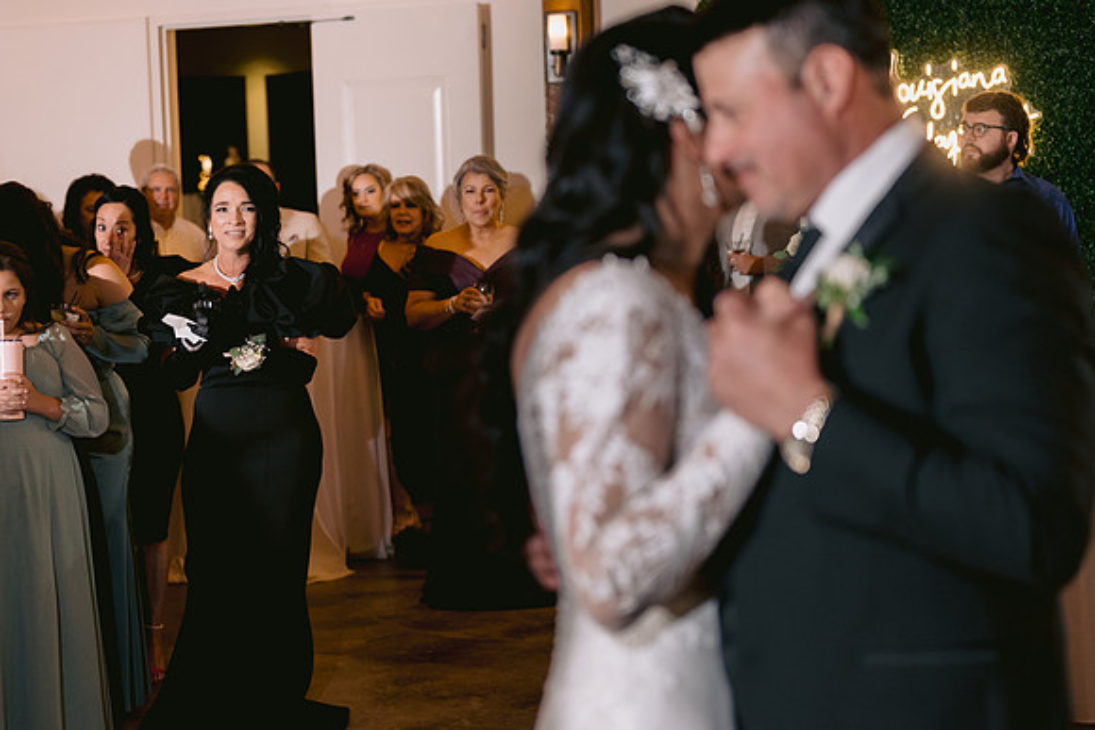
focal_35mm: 64
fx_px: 1936
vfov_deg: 21.4
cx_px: 476
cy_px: 350
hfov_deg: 31.5
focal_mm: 50
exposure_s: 1/125
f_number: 2
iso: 800
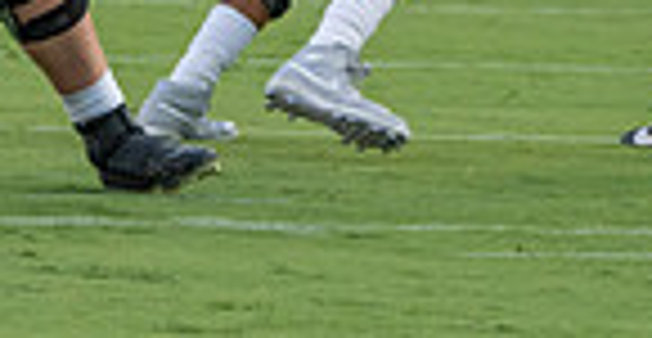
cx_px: -480
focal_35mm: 908
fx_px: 15404
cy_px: -327
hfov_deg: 2.4
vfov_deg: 1.3
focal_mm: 192
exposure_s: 1/1250
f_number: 5.6
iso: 2000
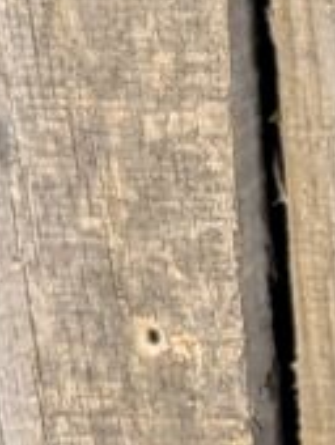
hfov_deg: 7.5
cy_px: 330
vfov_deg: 10.8
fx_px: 2355
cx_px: 834
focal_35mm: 183
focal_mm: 6.9
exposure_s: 1/40
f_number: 1.68
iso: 125
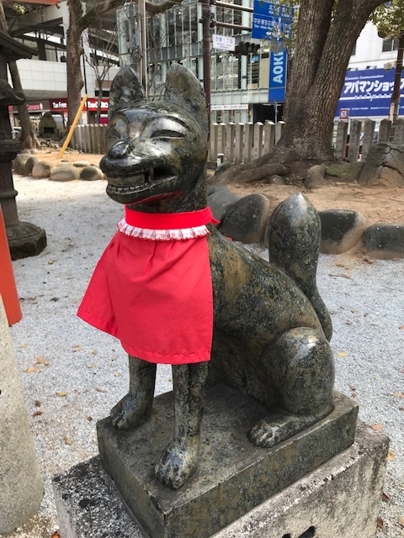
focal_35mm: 28
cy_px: 269
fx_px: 436
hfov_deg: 49.7
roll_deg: +0.4
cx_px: 202
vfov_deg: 63.4
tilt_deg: -16.2
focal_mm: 3.99
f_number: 1.8
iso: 20
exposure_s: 1/344
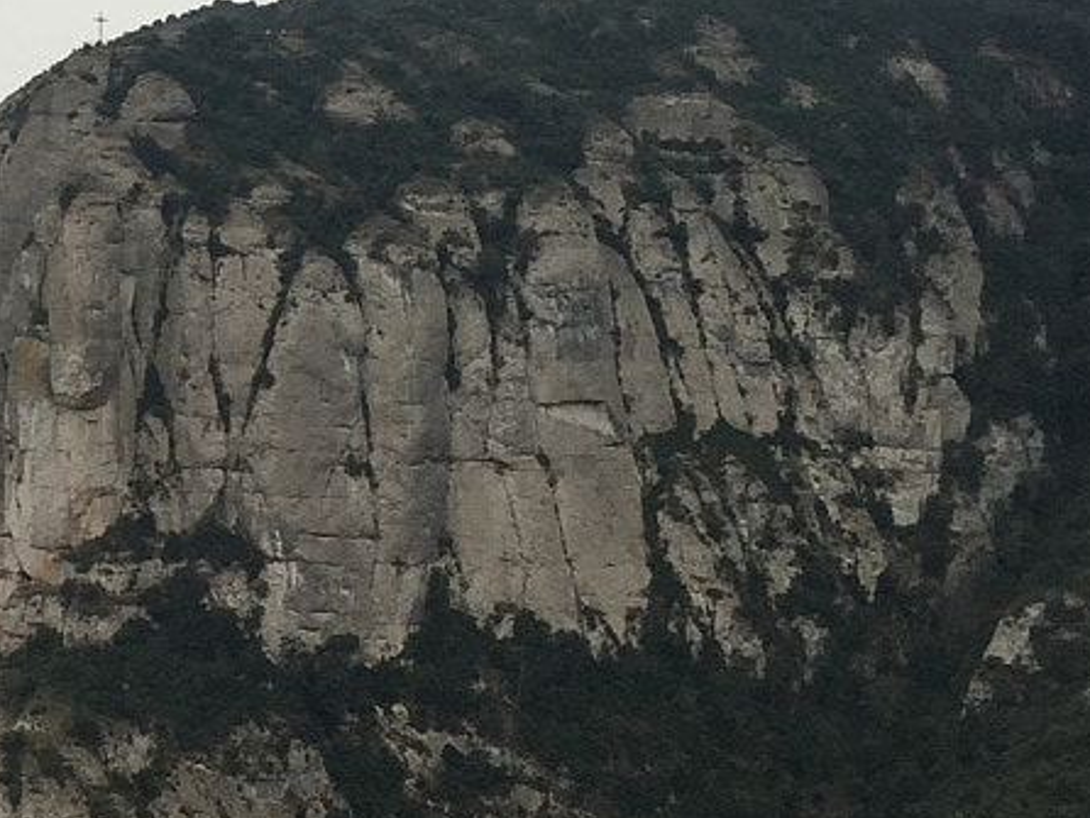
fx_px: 3277
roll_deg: -1.0
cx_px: -516
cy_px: 244
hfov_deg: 17.2
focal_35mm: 104
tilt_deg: +2.4
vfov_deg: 14.2
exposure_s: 1/247
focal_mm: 4.15
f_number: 2.2
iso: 32
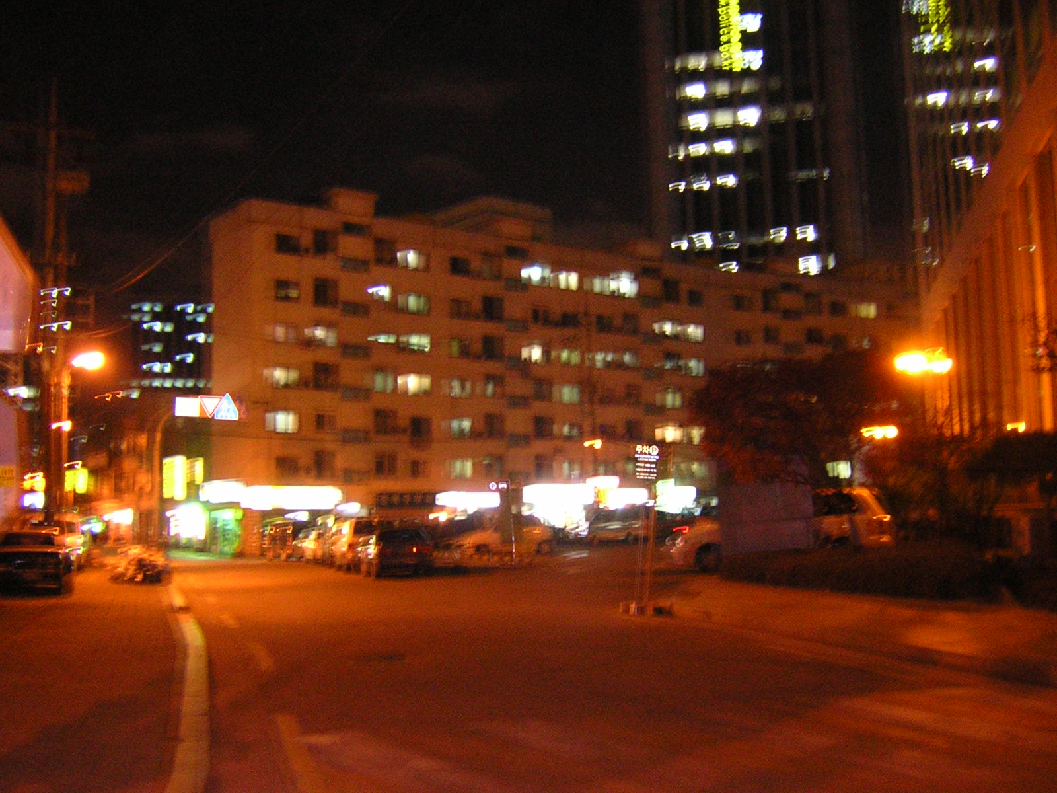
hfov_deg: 51.4
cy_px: 396
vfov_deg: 39.7
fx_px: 1099
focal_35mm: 36
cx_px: 528
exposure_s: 1/3.4
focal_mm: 4.7
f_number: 2.6
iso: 400
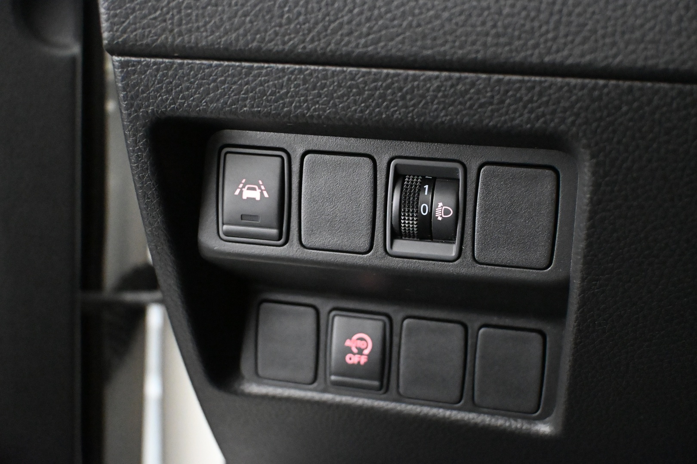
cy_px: 232
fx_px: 915
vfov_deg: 28.5
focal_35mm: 47
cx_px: 348
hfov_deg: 41.7
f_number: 5
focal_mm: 31.5
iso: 12800
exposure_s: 1/40
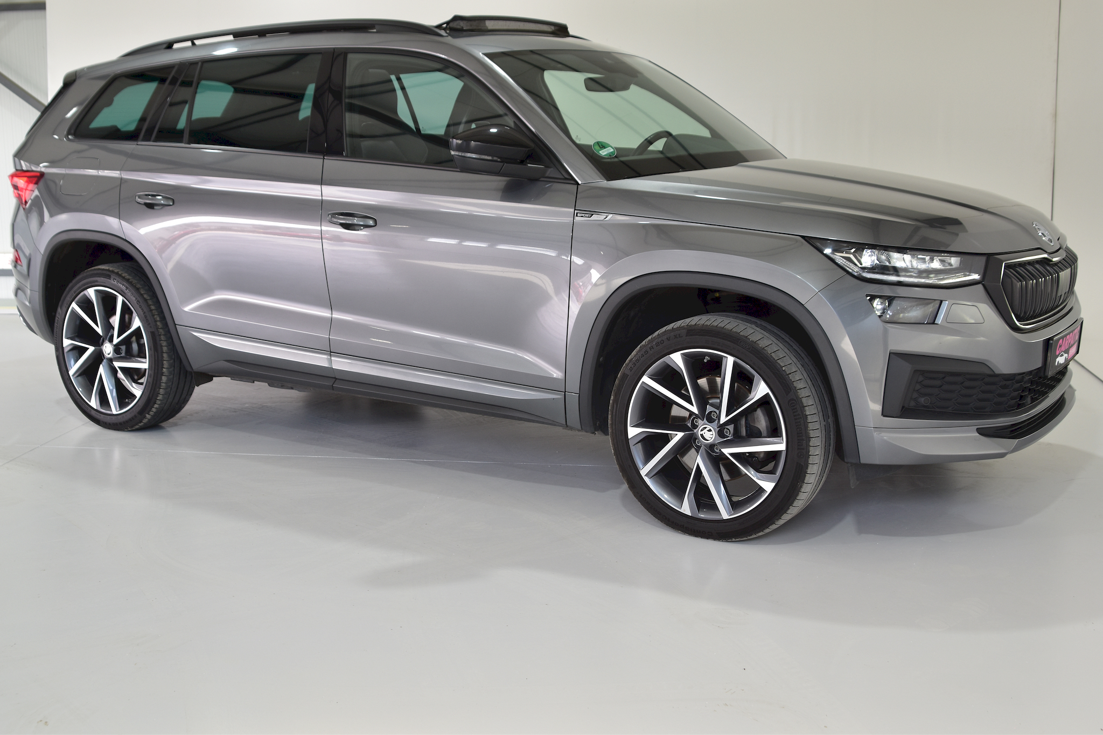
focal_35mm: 42
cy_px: 368
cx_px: 552
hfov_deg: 46.4
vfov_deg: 31.9
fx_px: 1287
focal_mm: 28
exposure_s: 1/80
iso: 200
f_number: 4
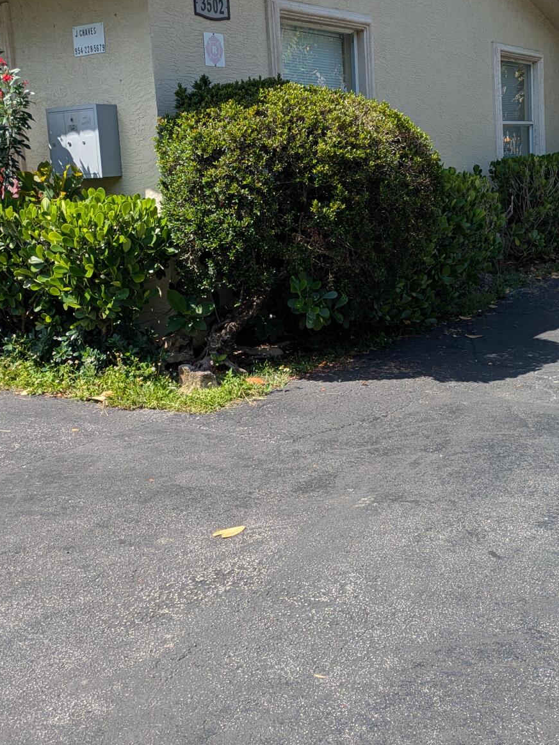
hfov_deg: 33.5
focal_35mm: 43
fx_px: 925
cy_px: 284
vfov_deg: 43.5
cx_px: 328
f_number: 1.89
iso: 43
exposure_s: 1/1247
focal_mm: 5.43
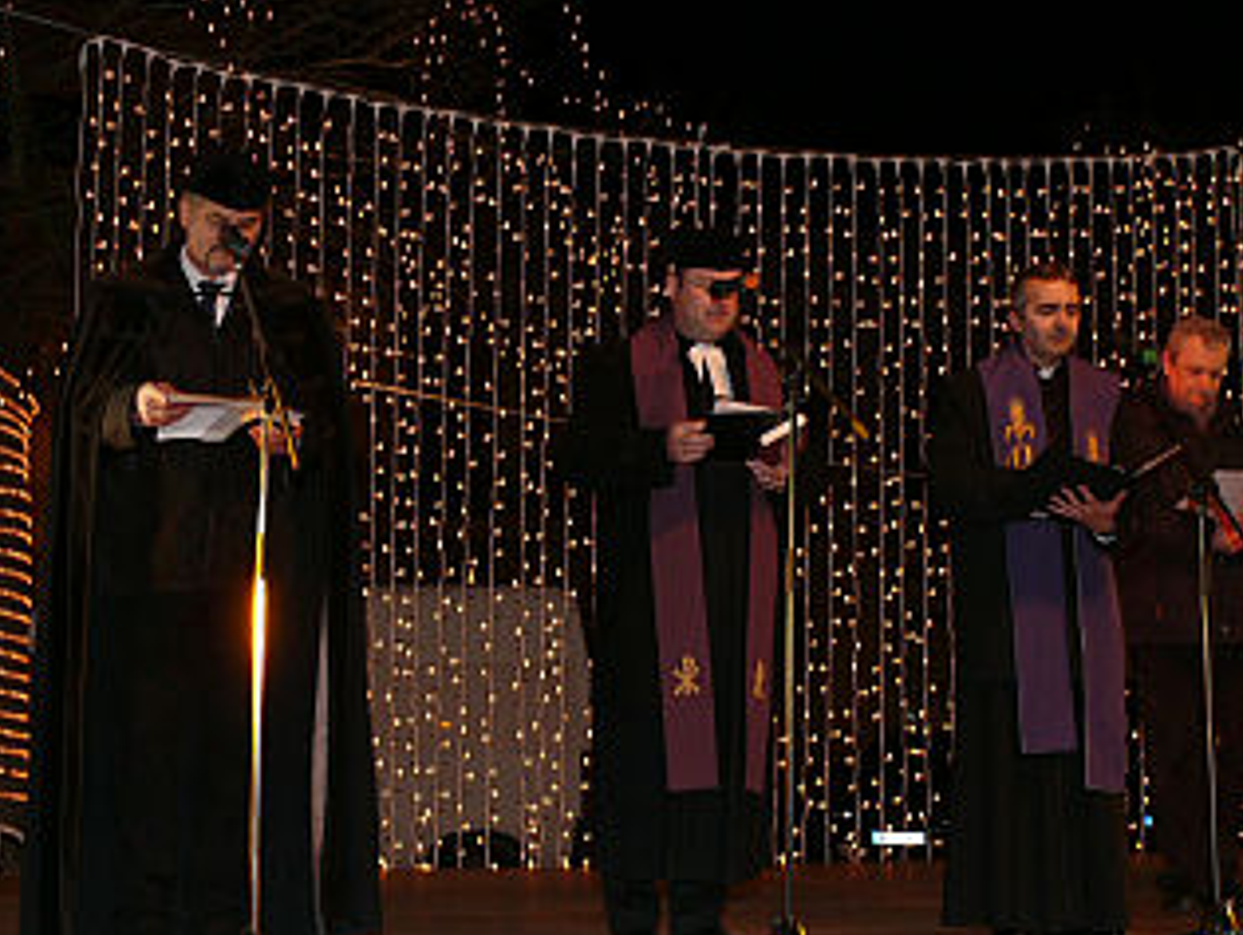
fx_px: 2516
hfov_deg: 27.6
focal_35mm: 70
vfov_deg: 21.0
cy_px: 379
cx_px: 813
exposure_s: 1/30
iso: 100
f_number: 2.8
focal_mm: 9
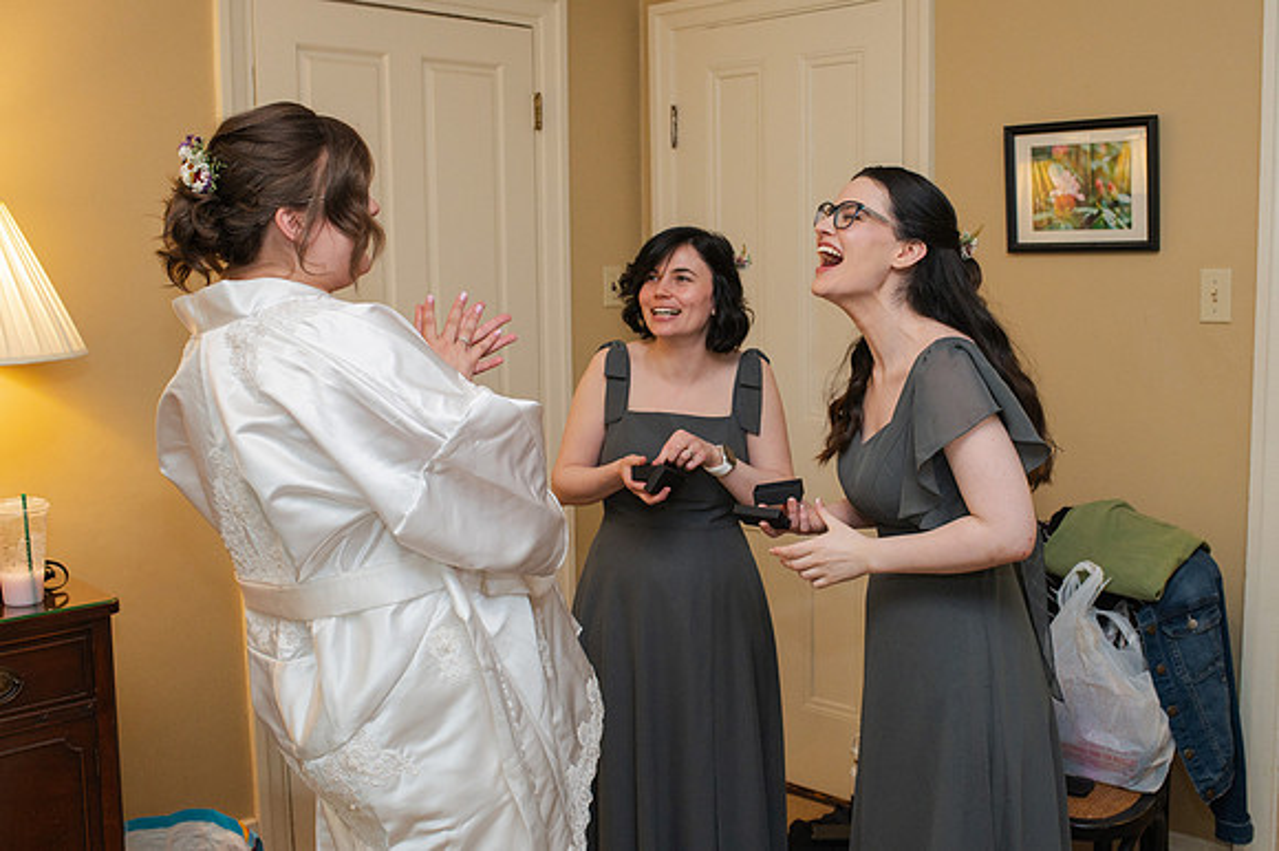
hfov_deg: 49.4
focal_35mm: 39
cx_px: 714
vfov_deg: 34.1
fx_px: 1388
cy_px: 426
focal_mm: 35
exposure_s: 1/200
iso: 1000
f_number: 5
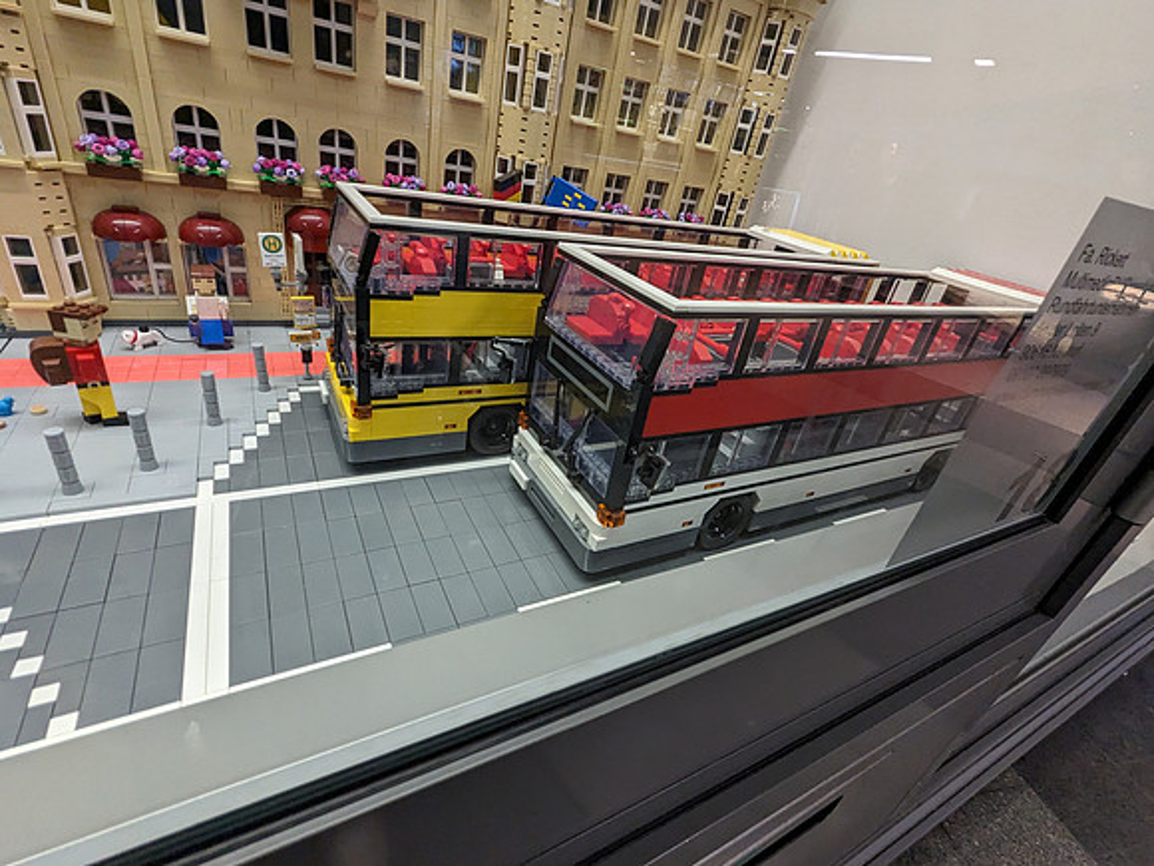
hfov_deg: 94.5
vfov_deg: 78.1
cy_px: 433
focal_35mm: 16
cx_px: 577
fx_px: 533
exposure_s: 1/100
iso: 348
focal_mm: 2.35
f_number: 2.2
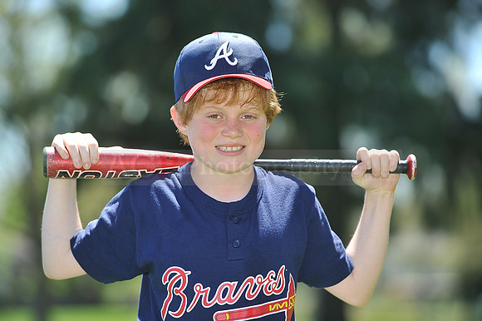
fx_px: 2676
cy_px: 160
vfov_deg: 6.9
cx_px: 241
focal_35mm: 200
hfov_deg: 10.3
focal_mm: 200
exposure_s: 1/640
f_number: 4.5
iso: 200
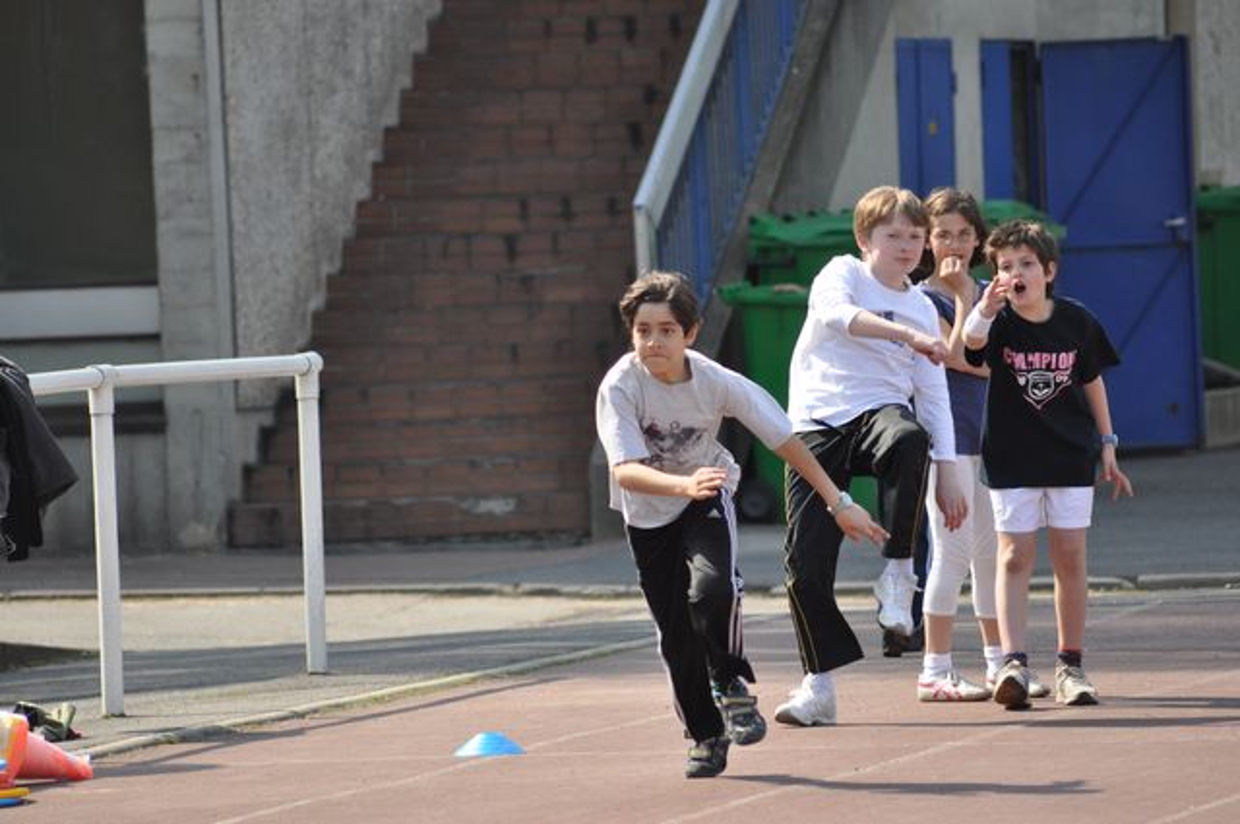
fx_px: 12384
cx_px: 620
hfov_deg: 5.7
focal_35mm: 360
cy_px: 412
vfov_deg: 3.8
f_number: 5.3
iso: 500
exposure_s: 1/1000
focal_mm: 240
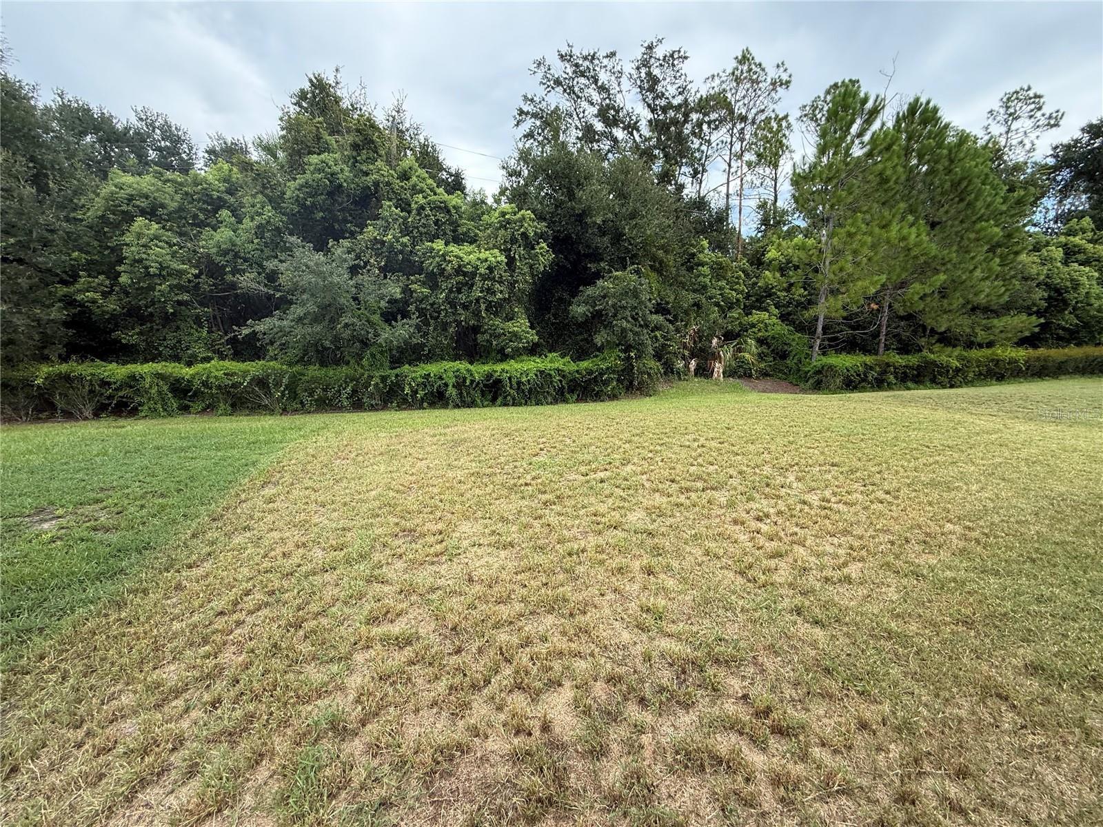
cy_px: 414
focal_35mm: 14
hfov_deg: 102.1
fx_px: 446
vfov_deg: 85.7
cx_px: 552
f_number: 2.2
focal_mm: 2.22
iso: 50
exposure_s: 1/549
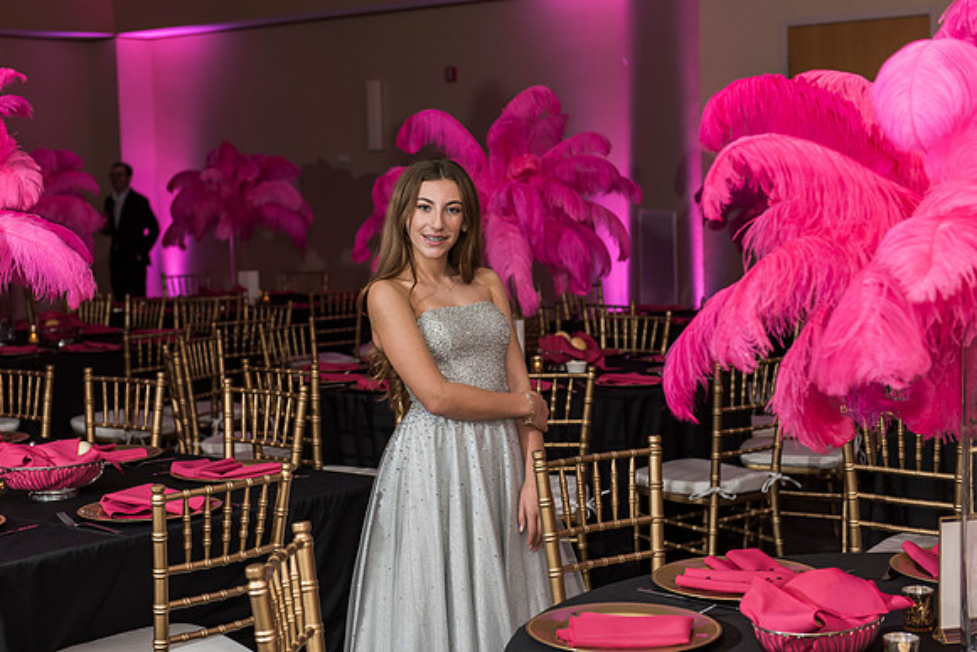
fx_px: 1673
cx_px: 475
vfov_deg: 22.0
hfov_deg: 32.6
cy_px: 317
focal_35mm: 62
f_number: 4
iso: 800
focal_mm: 60
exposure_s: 1/100
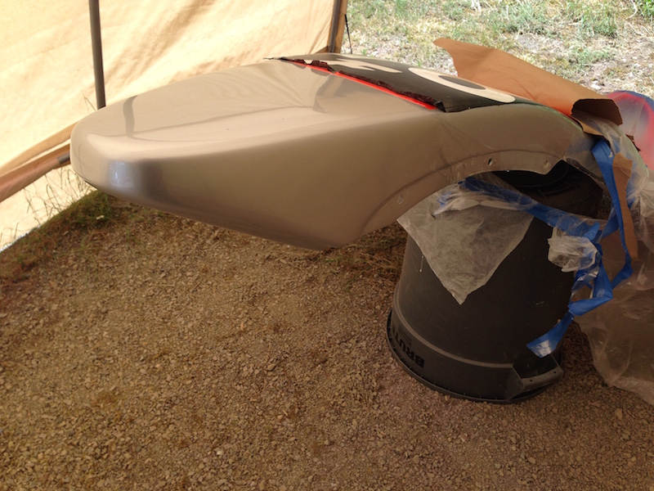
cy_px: 246
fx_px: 623
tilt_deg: -33.2
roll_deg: +2.2
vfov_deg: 42.9
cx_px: 327
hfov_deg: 55.4
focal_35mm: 33
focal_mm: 4.12
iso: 50
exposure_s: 1/452
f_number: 2.4
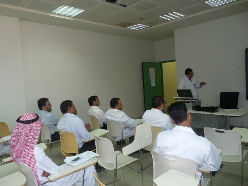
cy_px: 93
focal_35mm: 27
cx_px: 124
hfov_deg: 65.3
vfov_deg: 51.4
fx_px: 193
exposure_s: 1/30
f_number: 2.8
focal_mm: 4.8
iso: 100
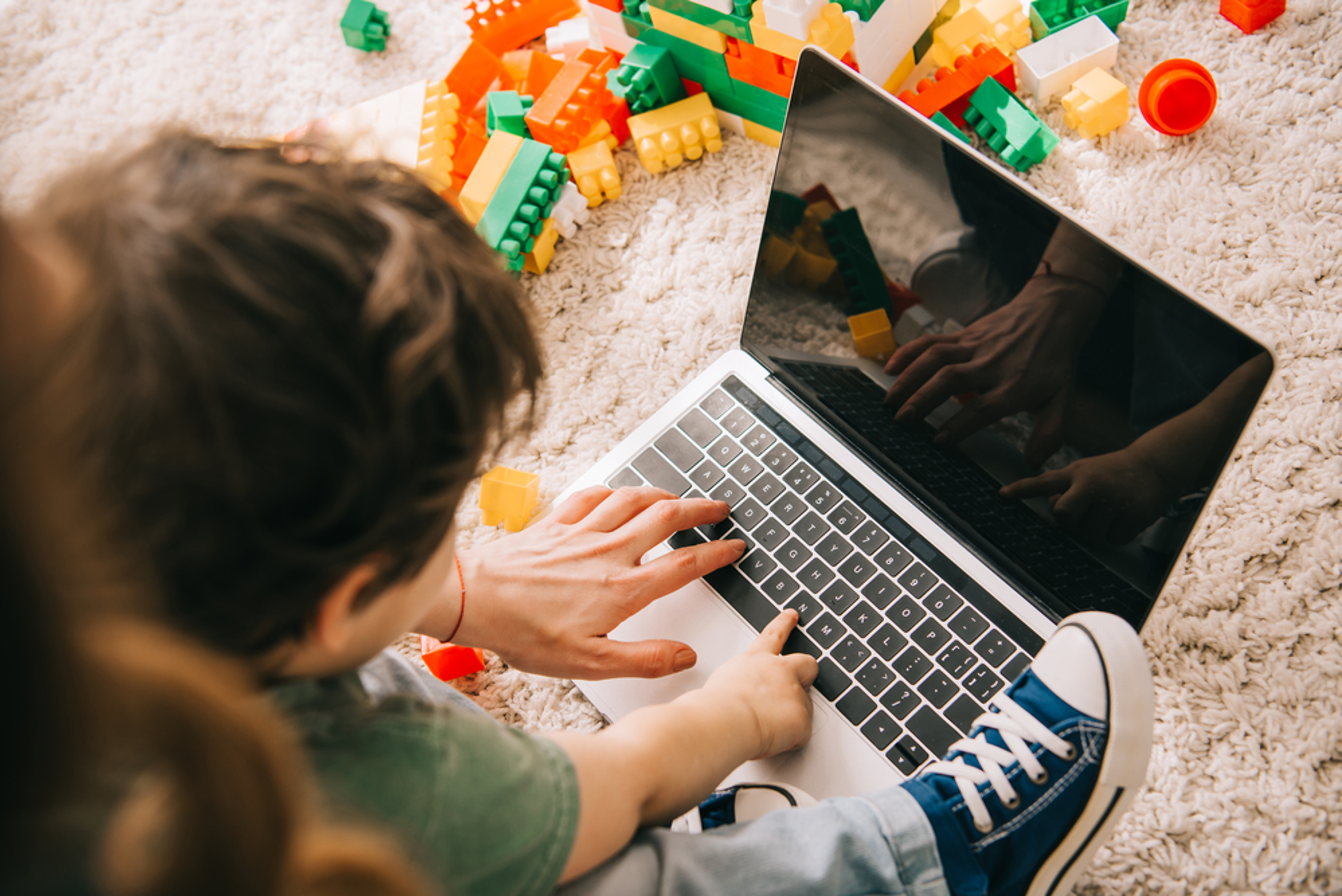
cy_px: 448
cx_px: 671
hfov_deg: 44.5
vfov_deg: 30.5
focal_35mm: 44
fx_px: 1641
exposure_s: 1/200
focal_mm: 44
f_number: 4
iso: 125
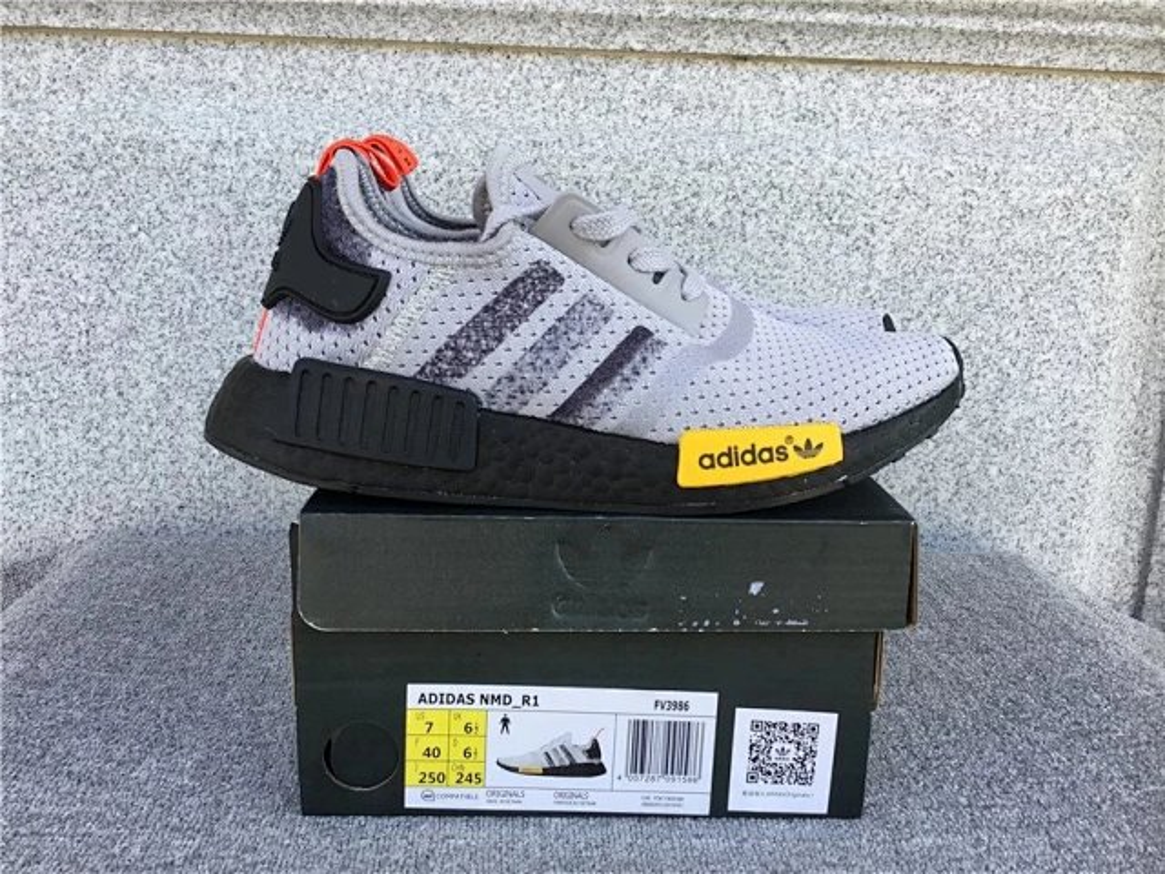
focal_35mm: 31
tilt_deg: -13.1
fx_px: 1043
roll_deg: -1.2
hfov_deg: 58.4
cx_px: 582
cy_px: 437
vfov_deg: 45.4
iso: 25
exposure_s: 1/100
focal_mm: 3.3
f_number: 2.4
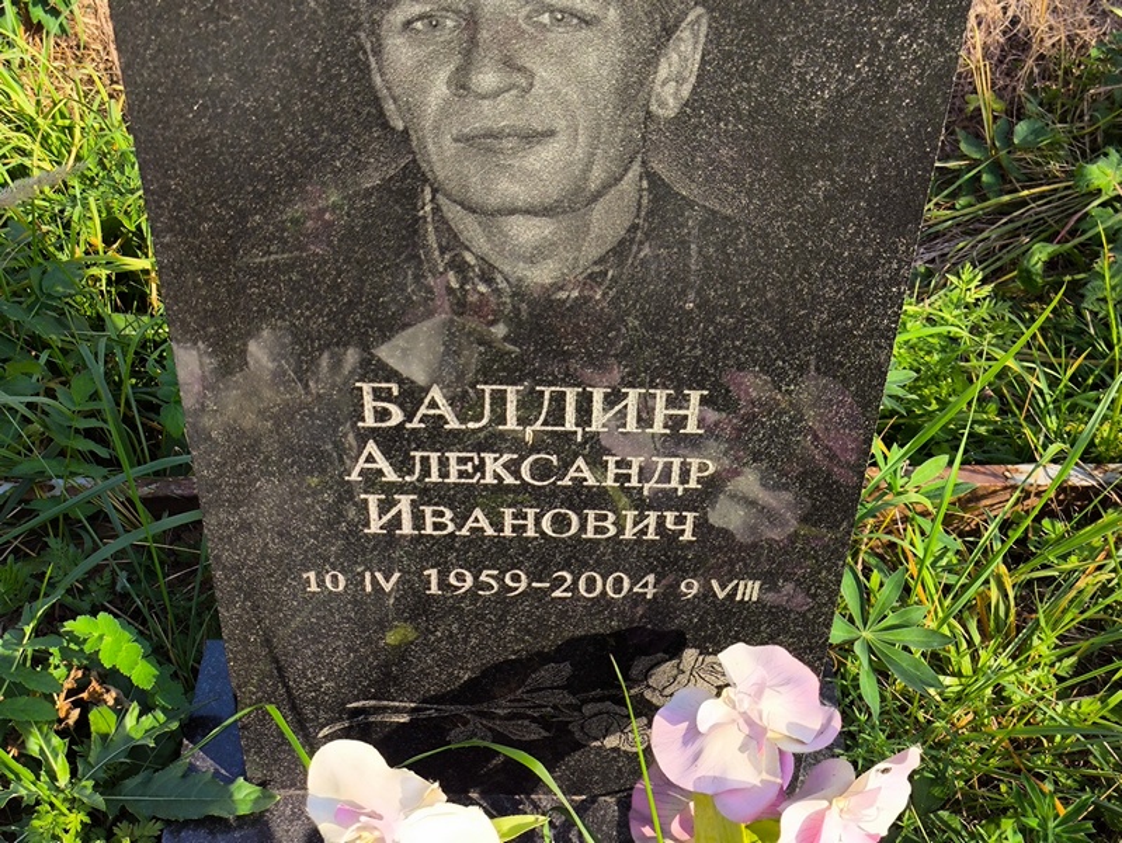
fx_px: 1621
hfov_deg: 38.2
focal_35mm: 50
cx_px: 561
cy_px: 422
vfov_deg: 29.1
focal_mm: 4.71
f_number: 1.7
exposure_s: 1/612
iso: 50
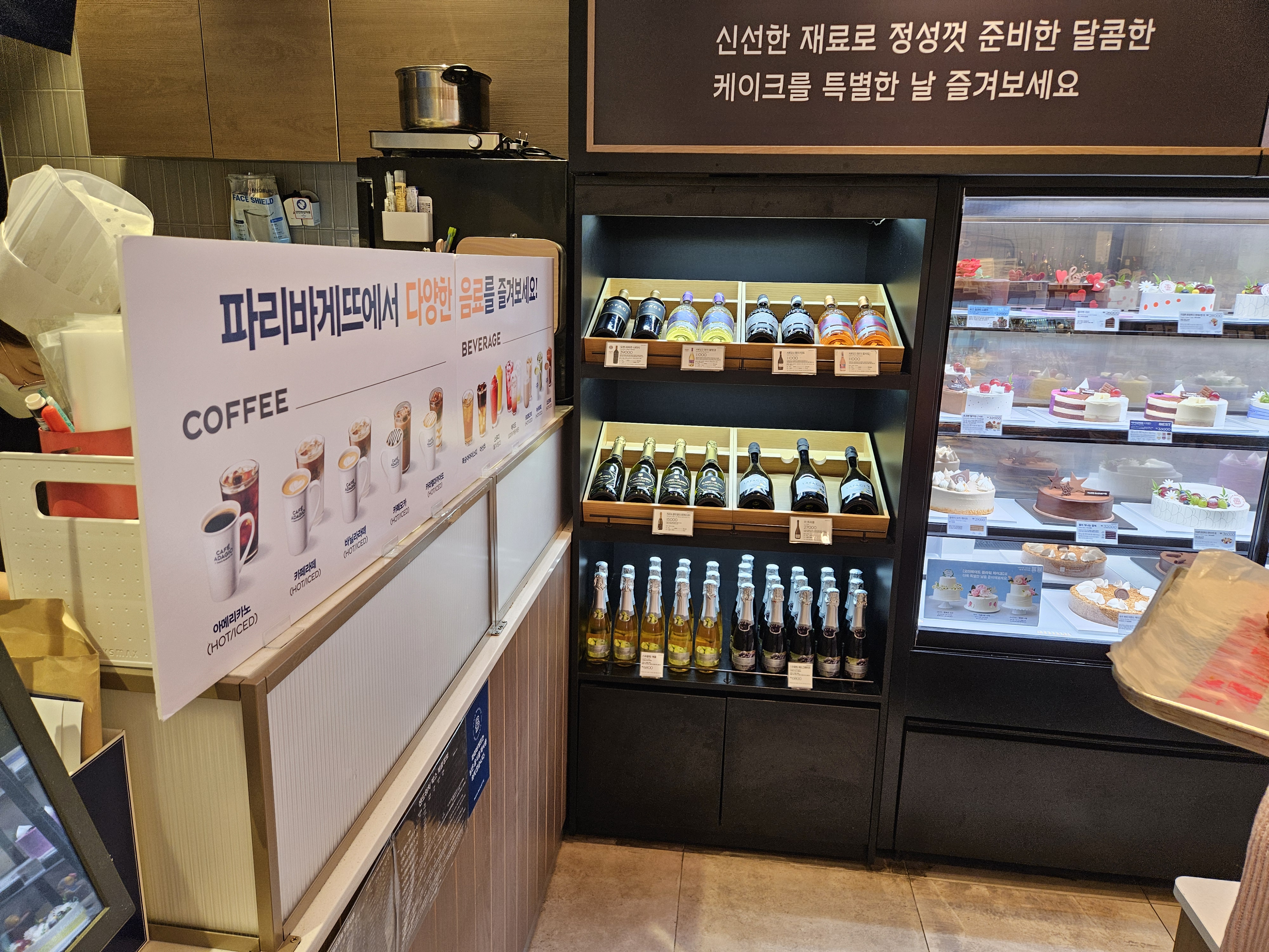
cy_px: 476
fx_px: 843
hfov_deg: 73.9
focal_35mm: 23
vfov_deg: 58.9
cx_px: 634
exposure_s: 1/120
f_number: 1.8
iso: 100
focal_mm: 5.4
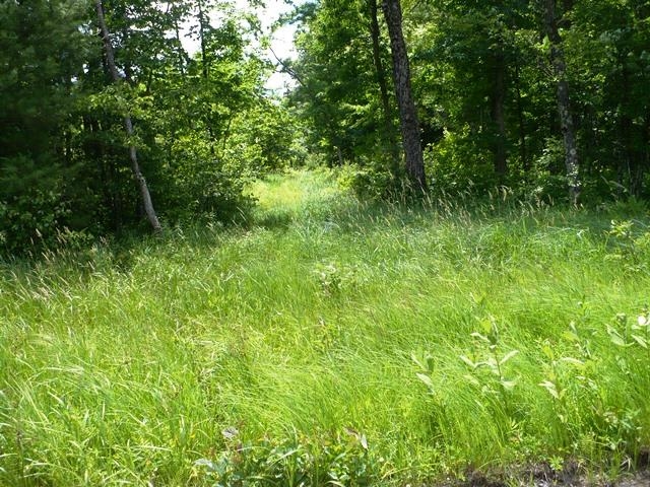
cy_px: 244
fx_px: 695
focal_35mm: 37
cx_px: 325
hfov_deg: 50.1
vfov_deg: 38.7
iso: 100
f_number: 2.8
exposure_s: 1/500
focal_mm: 6.1
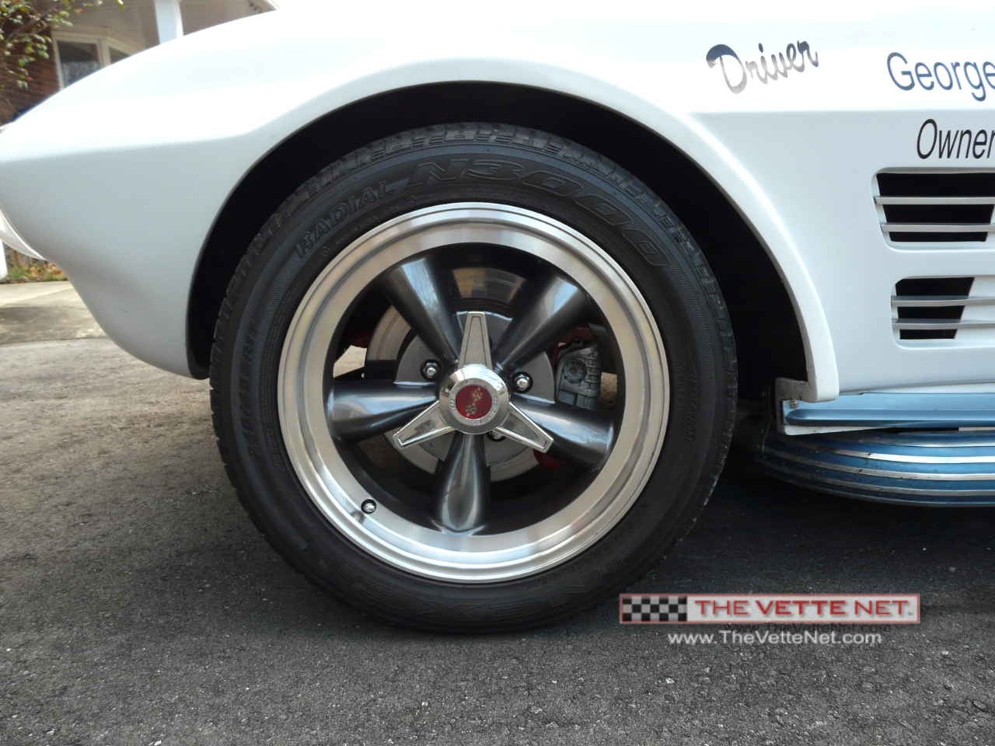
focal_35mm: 28
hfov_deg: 63.4
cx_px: 498
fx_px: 805
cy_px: 373
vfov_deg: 49.7
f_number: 2.8
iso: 100
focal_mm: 4.6
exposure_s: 1/125
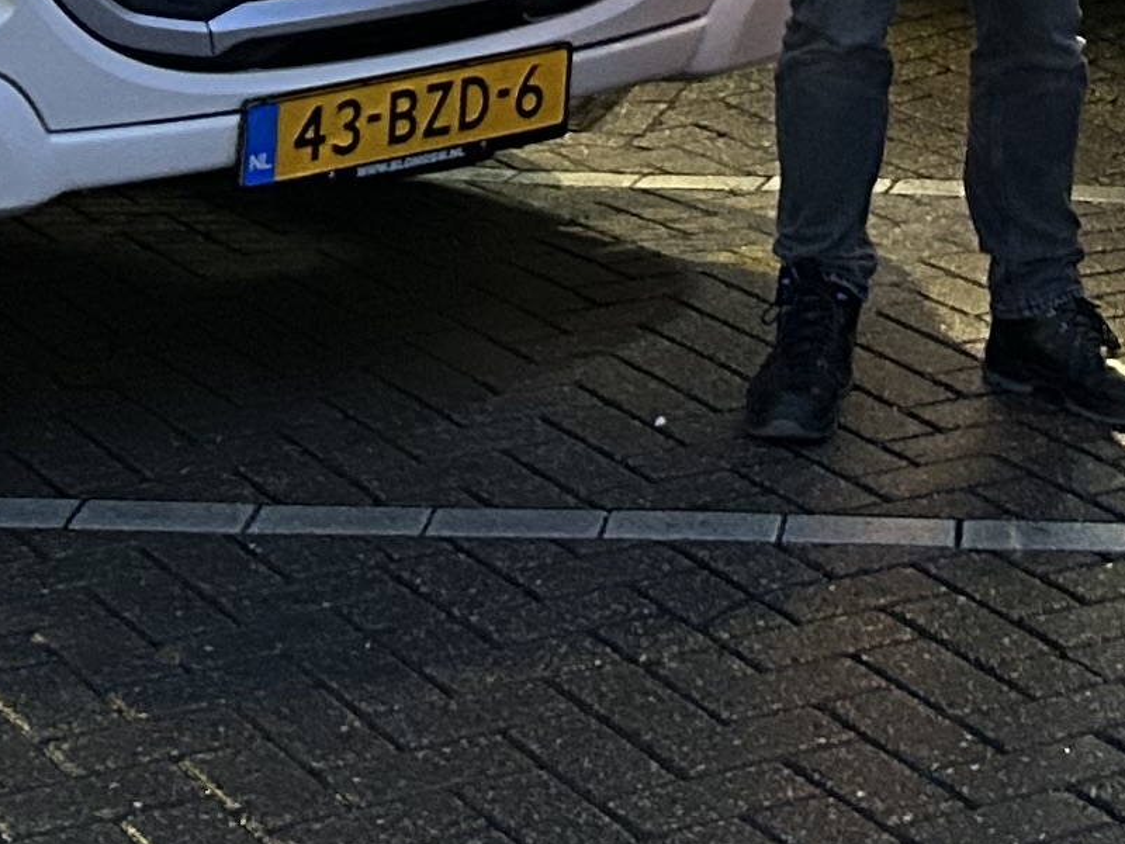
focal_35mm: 131
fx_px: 4257
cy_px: -883
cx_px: 955
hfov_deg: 14.9
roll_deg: -0.4
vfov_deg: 10.4
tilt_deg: -2.0
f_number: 1.5
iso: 400
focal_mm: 5.7
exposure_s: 1/44
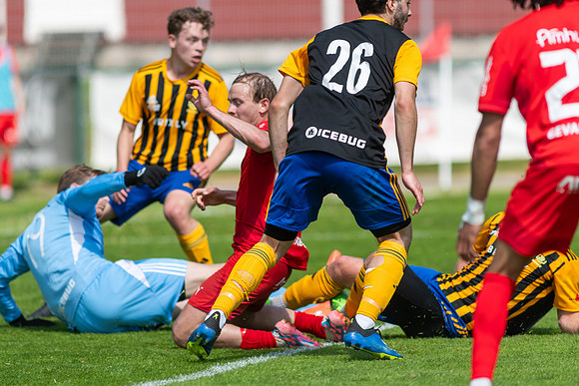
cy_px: 193
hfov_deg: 4.6
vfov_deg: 3.1
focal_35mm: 450
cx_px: 290
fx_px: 7239
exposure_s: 1/1600
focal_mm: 300
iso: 100
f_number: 3.2
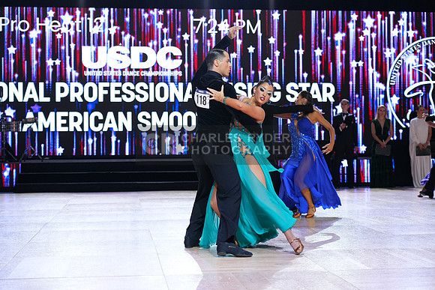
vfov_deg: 19.5
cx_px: 218
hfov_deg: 28.8
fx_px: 846
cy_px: 145
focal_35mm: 70
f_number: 4
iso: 2500
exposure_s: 1/400
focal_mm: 70
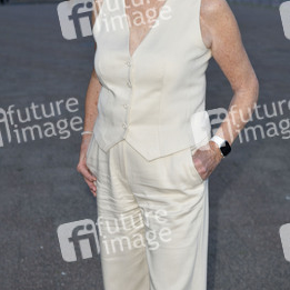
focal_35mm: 73
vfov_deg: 23.4
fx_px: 692
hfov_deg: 23.7
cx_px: 147
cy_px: 69
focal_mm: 56
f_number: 5.6
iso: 400
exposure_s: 1/200
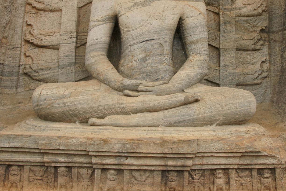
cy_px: 57
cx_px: 174
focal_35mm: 49
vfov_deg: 27.3
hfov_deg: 40.1
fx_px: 389
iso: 200
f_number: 10
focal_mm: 20
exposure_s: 1/100
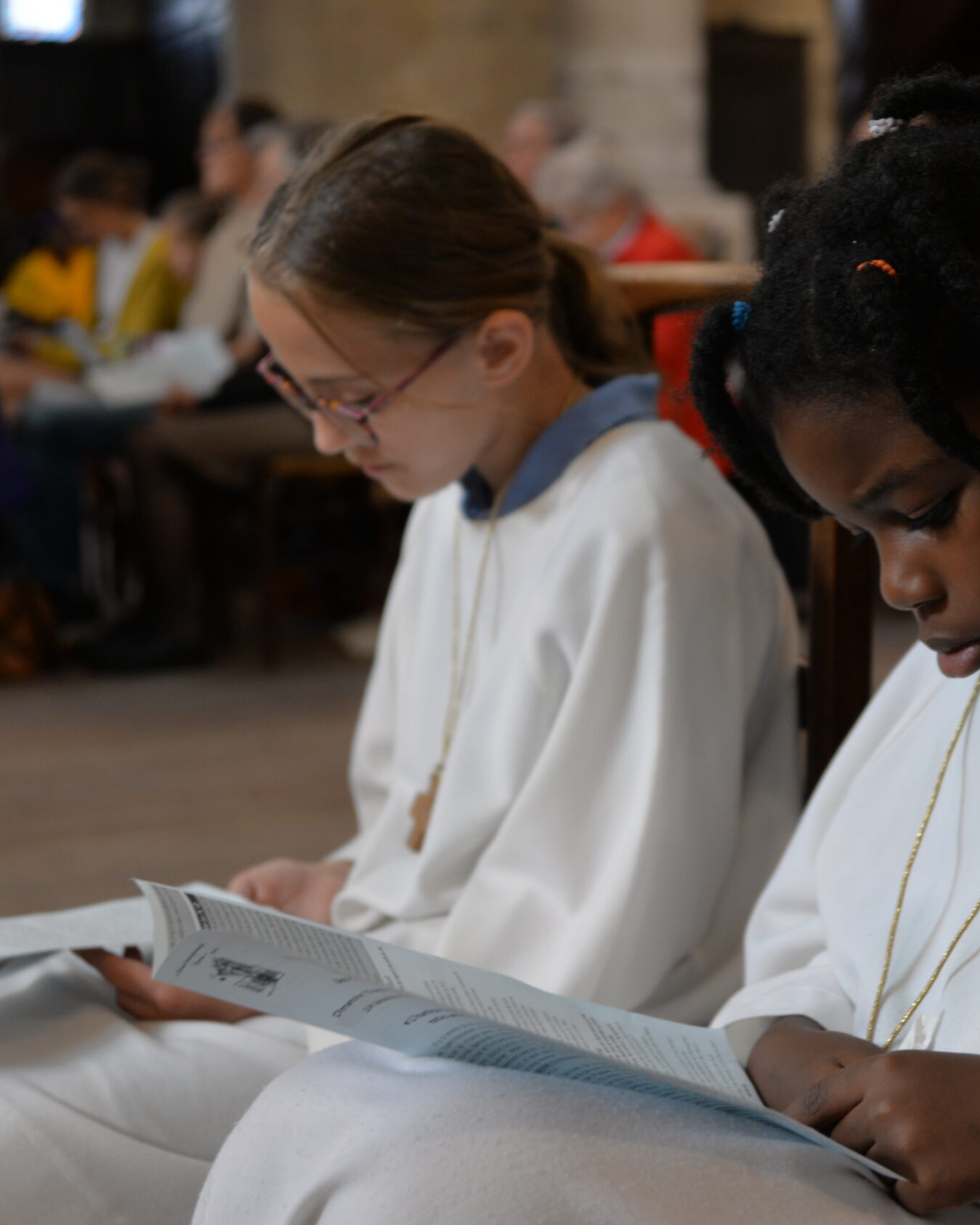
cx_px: 652
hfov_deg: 25.3
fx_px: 2175
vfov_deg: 31.4
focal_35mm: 60
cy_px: 608
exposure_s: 1/30
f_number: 3.3
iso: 900
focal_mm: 42
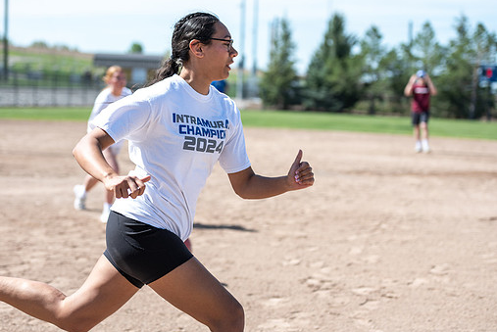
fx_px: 1105
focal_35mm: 80
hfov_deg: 25.3
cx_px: 237
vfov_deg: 17.1
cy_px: 171
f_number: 2.8
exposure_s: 1/1250
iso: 100
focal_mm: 70
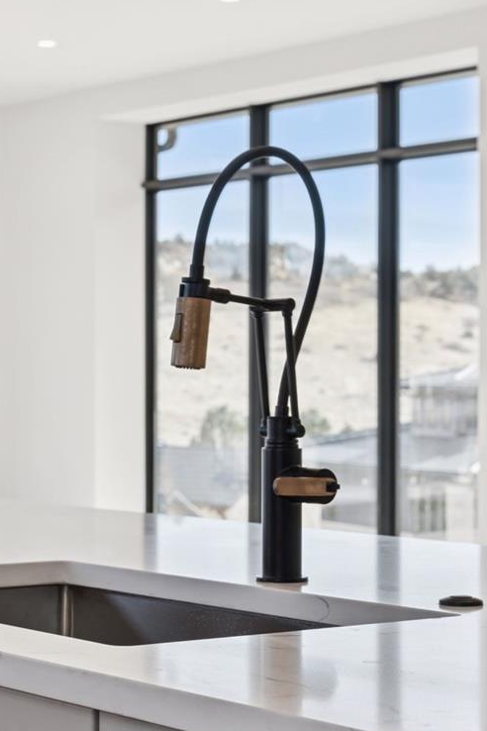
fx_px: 1948
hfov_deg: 14.2
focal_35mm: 96
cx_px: 123
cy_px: 319
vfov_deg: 21.2
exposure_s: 1/200
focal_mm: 59
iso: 400
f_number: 10
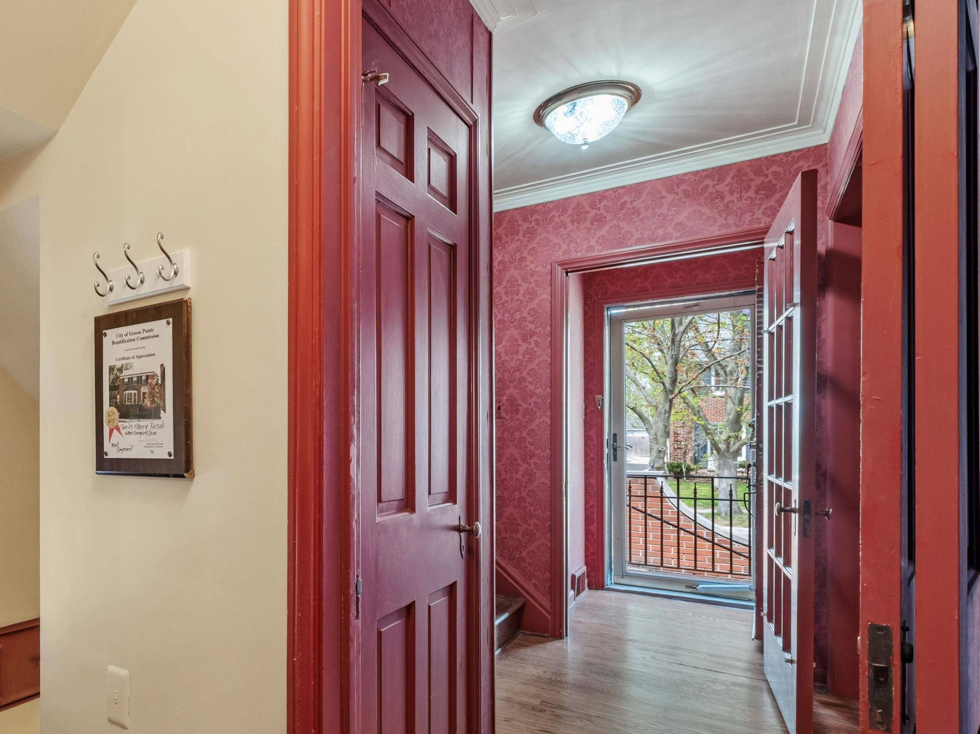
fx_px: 623
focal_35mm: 22
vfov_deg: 60.6
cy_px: 437
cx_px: 243
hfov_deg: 71.1
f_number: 7.1
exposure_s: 1/8
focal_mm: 10
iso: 800
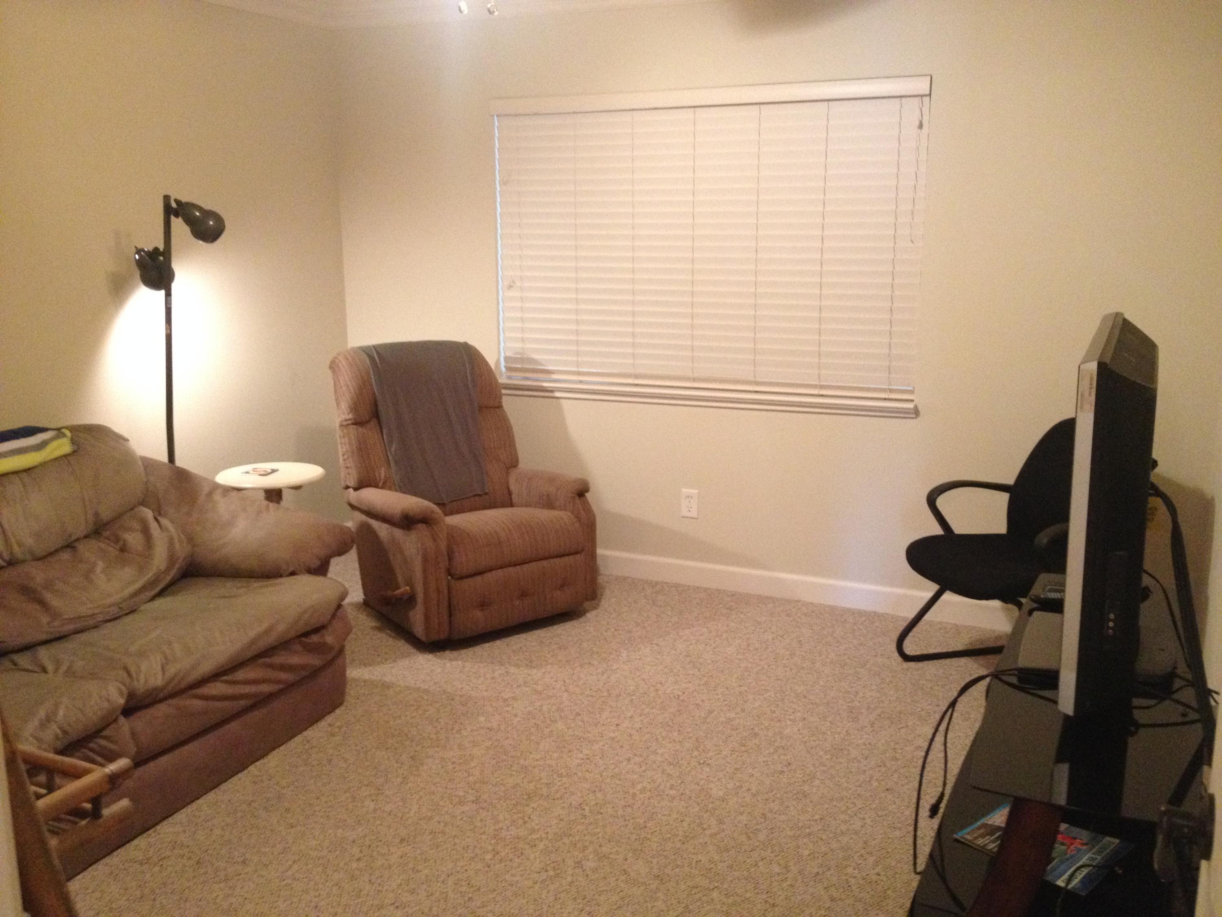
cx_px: 611
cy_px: 458
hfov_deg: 52.6
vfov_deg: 40.7
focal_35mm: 35
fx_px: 1236
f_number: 2.4
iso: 400
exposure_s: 1/17
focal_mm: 4.28
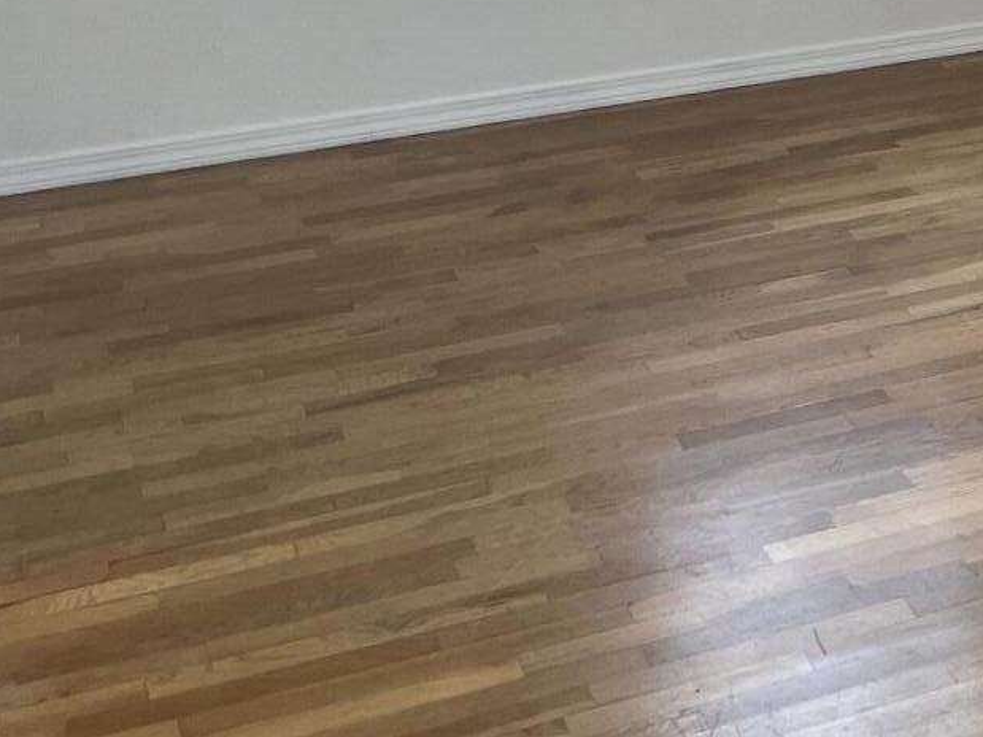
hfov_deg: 20.0
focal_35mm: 84
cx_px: 1482
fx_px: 2385
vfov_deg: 17.2
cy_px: -2
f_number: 1.6
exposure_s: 1/120
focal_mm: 4.2
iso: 100
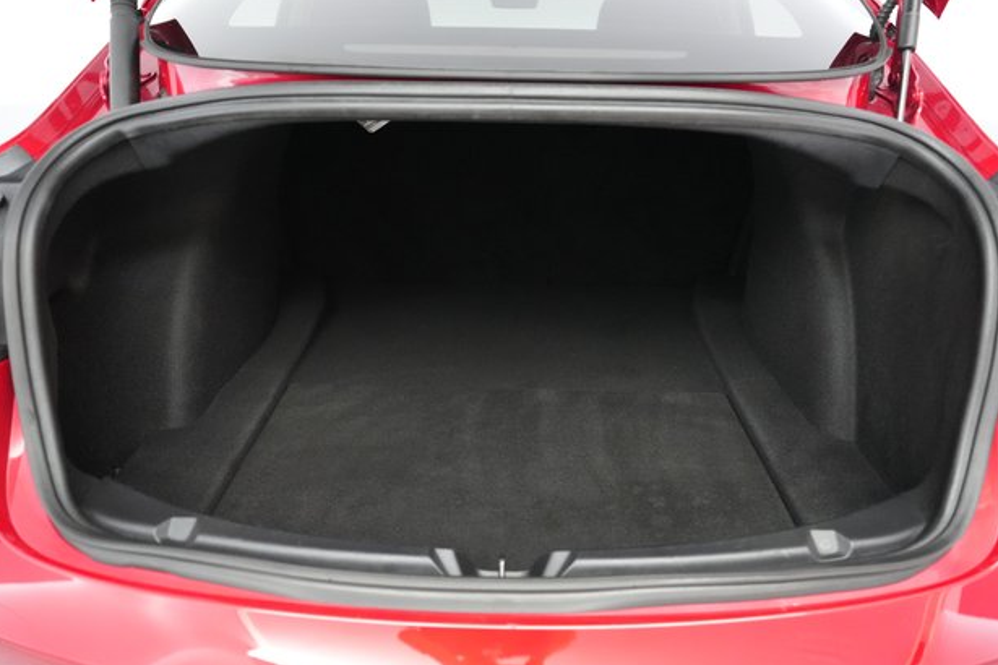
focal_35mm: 26
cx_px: 508
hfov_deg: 69.4
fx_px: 721
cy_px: 336
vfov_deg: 49.6
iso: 8000
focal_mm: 25
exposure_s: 1/160
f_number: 2.8
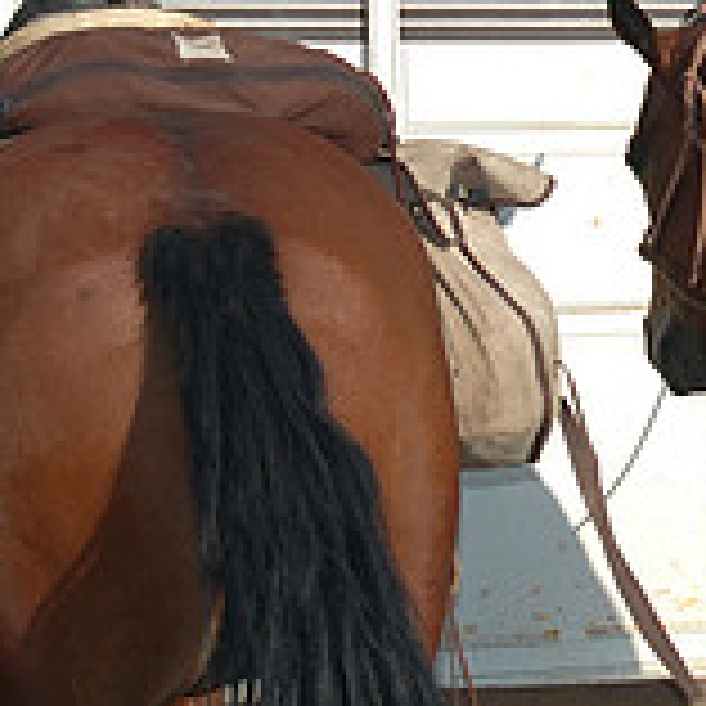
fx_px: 3359
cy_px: 360
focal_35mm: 146
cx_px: 1052
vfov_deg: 12.0
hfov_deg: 11.5
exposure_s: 1/500
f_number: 4
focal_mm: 31
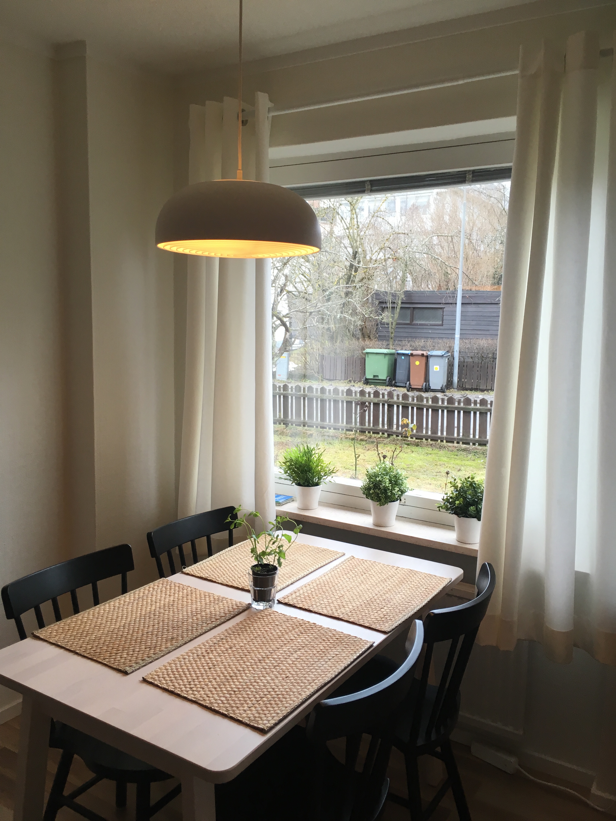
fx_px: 688
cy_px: 410
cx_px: 308
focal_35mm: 29
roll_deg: -1.1
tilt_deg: -9.4
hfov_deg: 48.2
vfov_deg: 61.7
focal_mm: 4.15
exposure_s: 1/33
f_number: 2.2
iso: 25
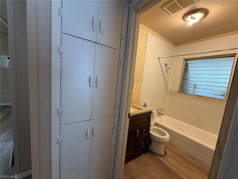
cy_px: 90
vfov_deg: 85.7
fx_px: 96
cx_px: 119
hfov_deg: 102.1
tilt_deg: -6.0
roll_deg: -6.9
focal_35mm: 14
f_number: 2.2
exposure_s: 1/60
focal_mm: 2.22
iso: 250
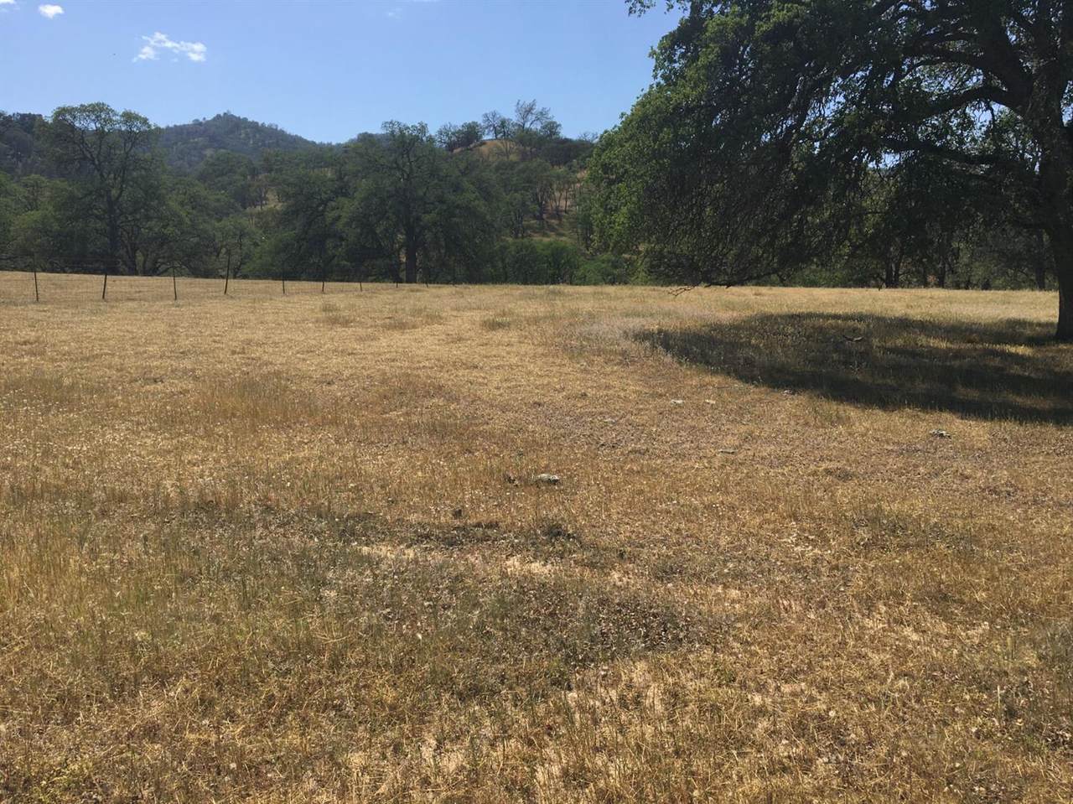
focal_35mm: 29
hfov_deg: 61.7
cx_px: 536
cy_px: 402
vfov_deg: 48.2
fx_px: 899
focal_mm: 4.15
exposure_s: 1/1923
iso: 25
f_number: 2.2
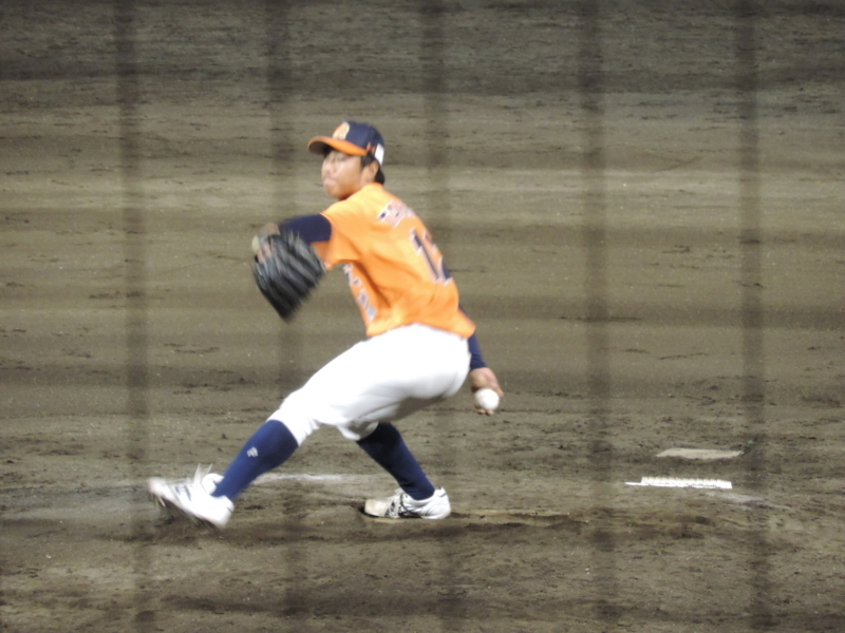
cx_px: 422
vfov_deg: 2.5
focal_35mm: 600
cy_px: 316
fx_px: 14646
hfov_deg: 3.3
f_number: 4.9
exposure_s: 1/50
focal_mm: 107
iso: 800
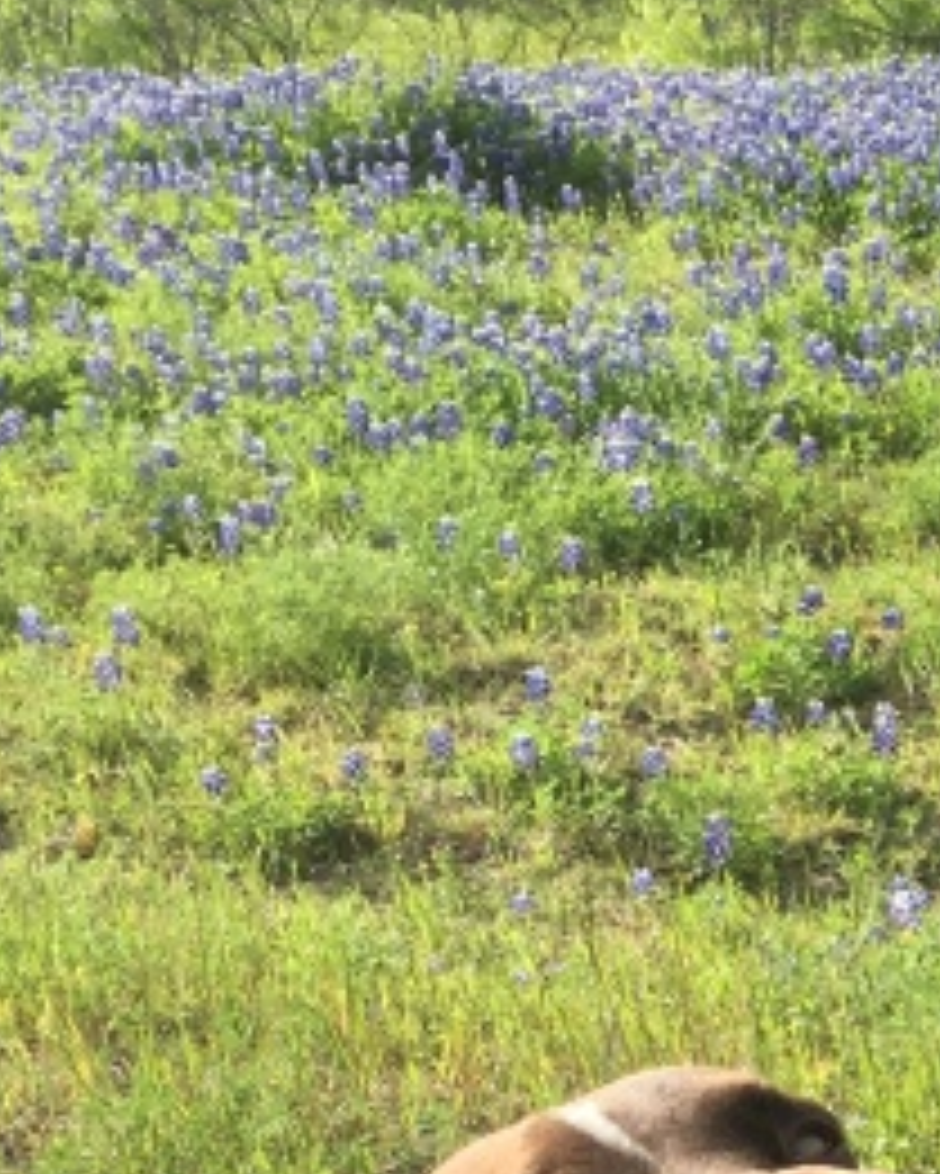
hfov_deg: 12.5
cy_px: 1232
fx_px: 3858
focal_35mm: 111
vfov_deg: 16.8
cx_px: 1795
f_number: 2.2
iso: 25
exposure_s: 1/874
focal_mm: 4.15
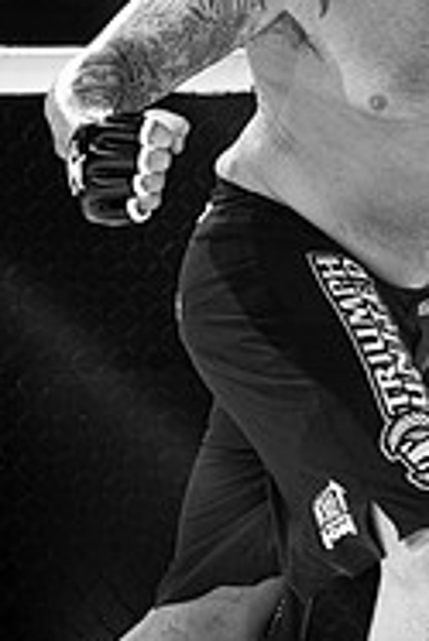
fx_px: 3425
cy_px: 9
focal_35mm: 192
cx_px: 659
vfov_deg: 10.6
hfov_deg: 7.0
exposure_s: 1/1000
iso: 1800
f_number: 2.8
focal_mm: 62
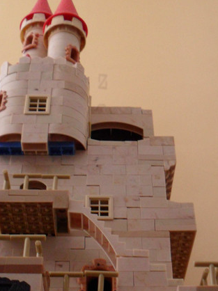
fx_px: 563
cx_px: 107
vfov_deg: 28.9
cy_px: 172
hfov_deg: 21.9
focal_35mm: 67
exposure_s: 1/30
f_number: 3
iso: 240
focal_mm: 6.3
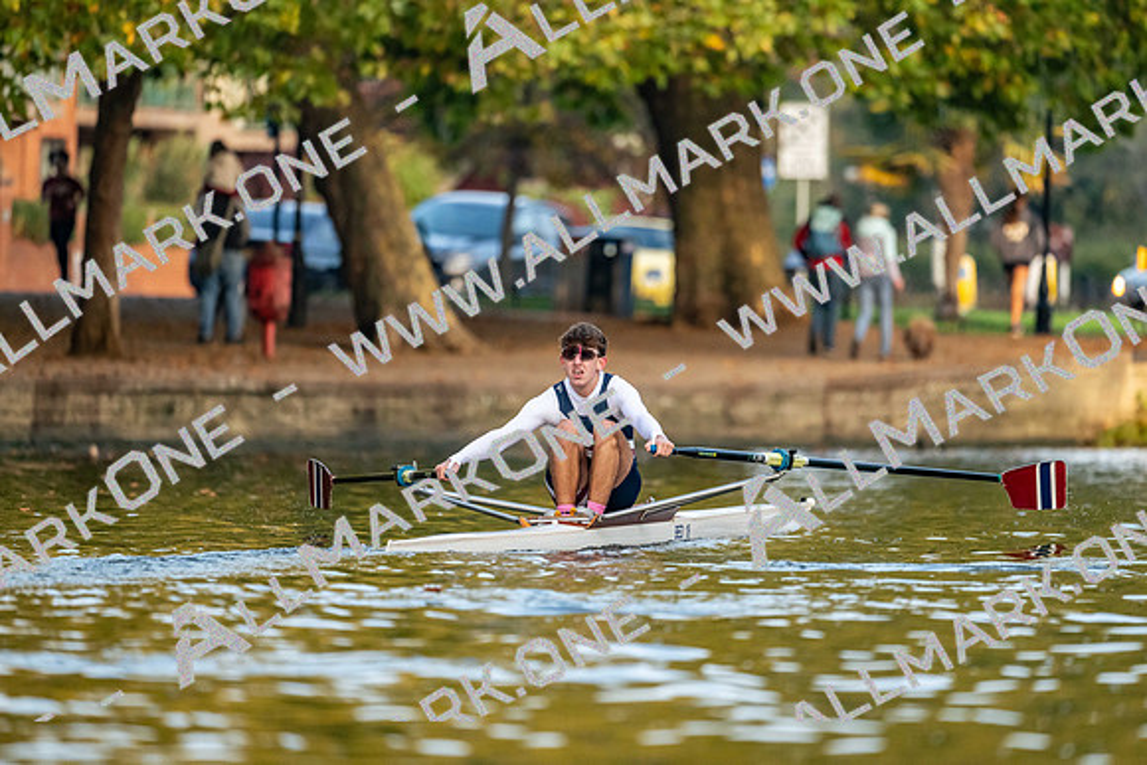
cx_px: 574
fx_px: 12747
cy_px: 382
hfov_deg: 5.2
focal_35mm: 400
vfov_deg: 3.4
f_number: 4.5
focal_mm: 400
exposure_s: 1/2500
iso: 3200
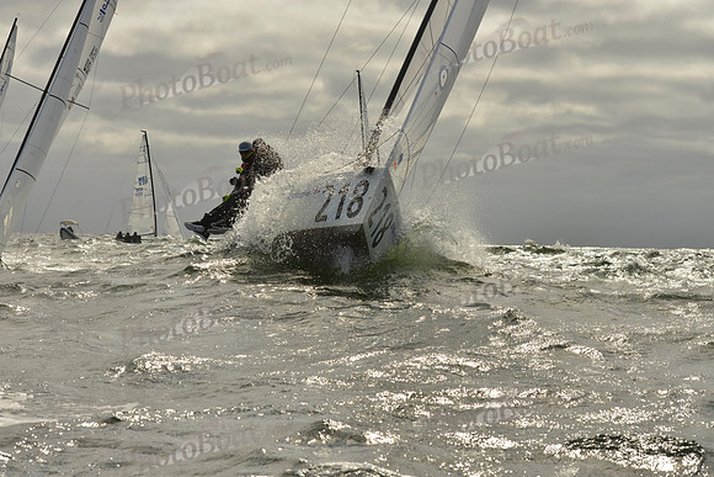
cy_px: 238
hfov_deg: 28.8
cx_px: 357
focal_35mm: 70
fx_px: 1389
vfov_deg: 19.5
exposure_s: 1/2500
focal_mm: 70
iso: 400
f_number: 10
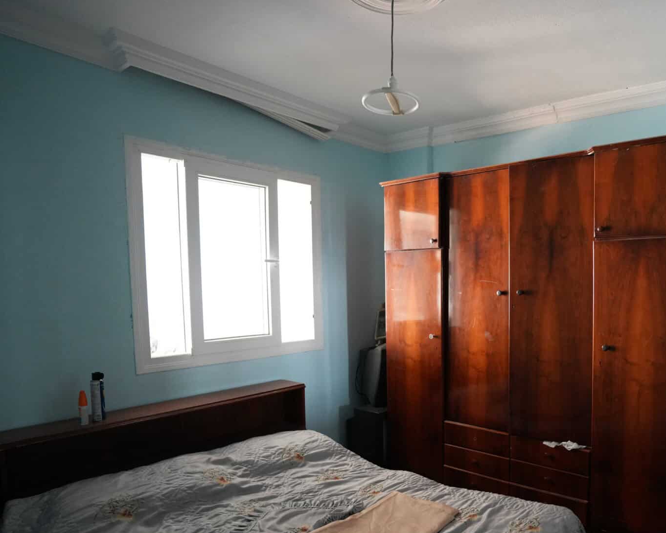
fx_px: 473
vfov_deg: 58.2
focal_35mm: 24
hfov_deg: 66.7
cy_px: 325
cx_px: 485
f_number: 2.8
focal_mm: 17
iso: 2000
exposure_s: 1/160
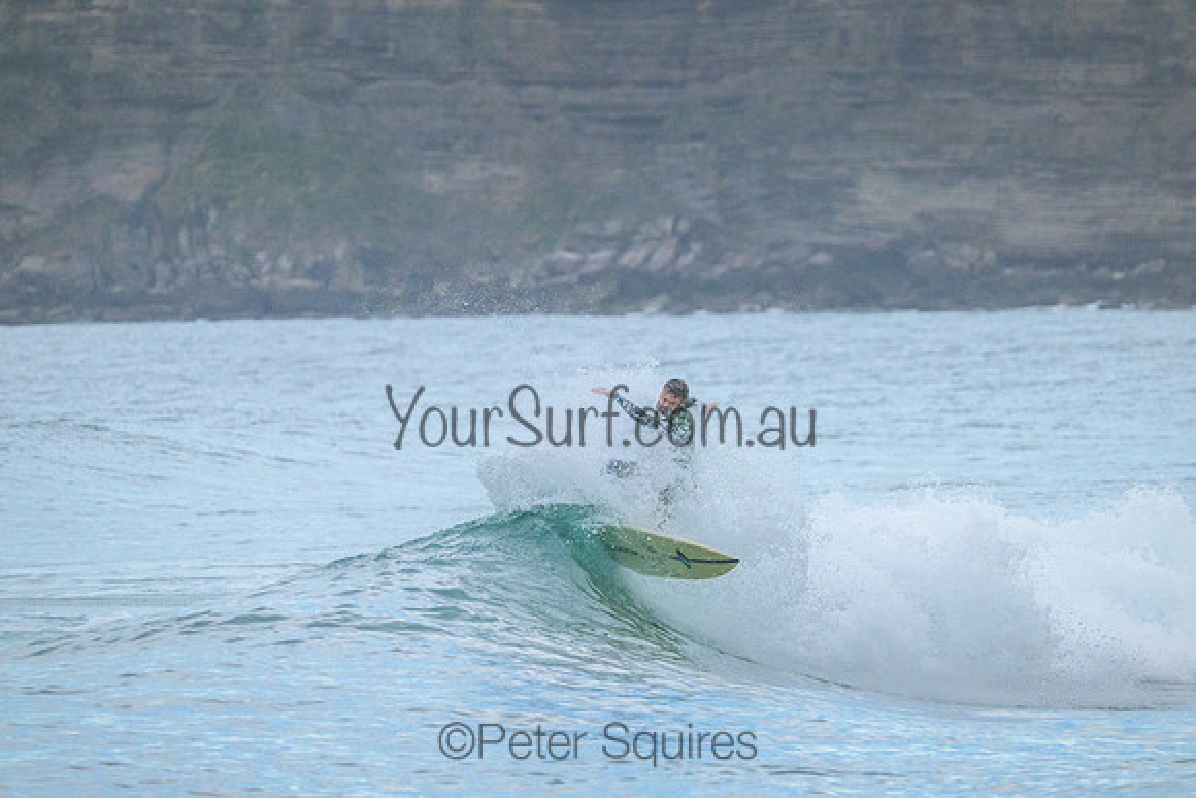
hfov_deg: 3.7
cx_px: 598
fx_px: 18276
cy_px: 399
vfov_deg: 2.5
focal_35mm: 550
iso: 5000
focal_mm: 550
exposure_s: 1/1250
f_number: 11
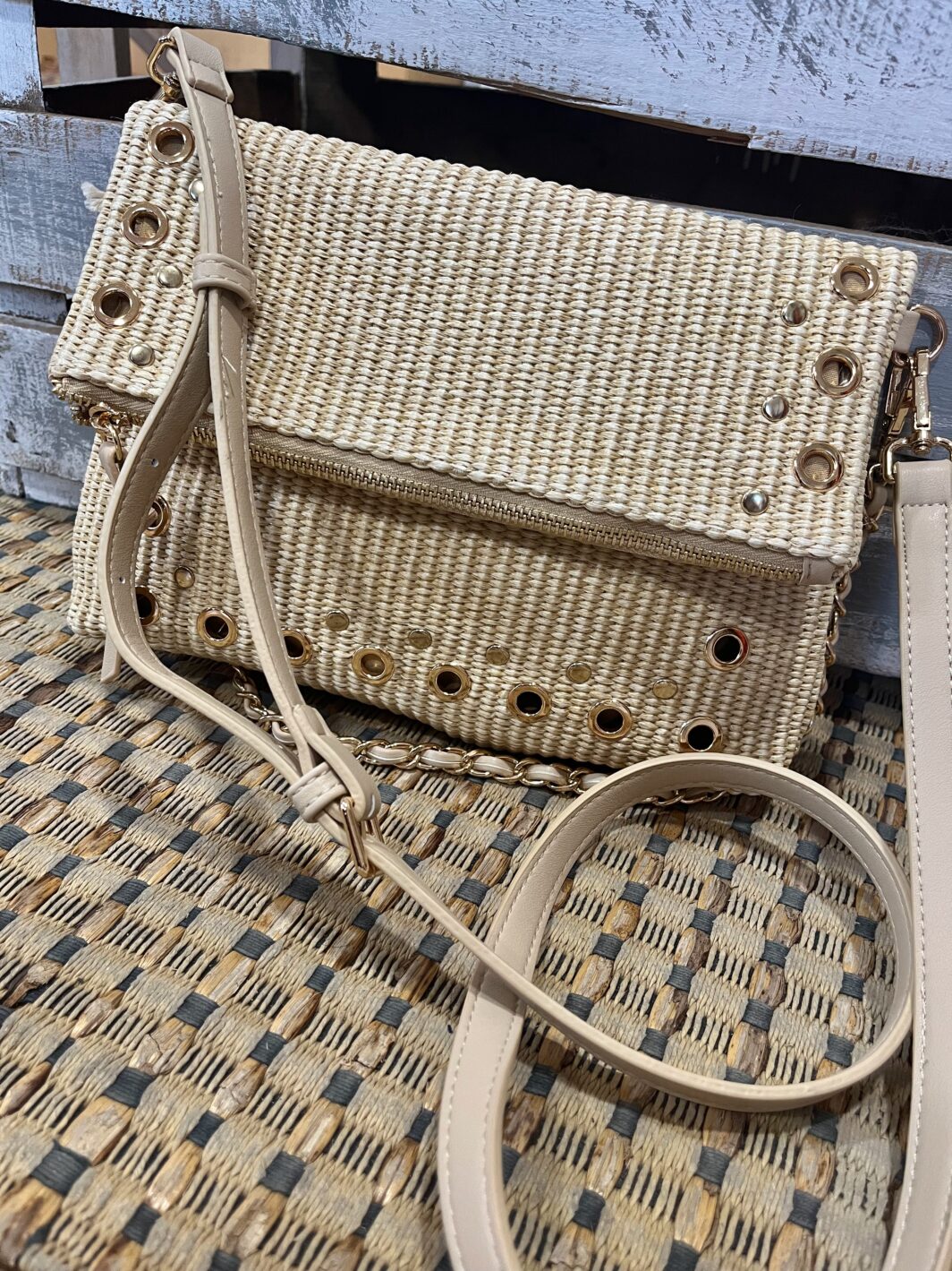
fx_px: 954
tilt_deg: -33.2
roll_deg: -5.8
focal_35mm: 26
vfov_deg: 67.3
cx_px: 476
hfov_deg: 53.1
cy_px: 636
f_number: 1.6
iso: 160
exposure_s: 1/50
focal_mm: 5.1
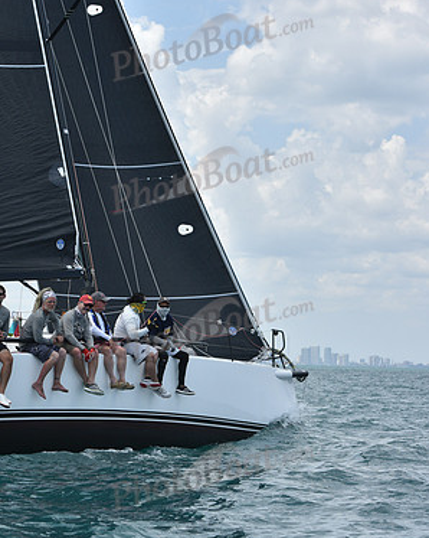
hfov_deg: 10.3
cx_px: 37
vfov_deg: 12.9
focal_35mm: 149
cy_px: 272
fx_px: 2367
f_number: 6.3
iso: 250
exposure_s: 1/1250
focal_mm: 102
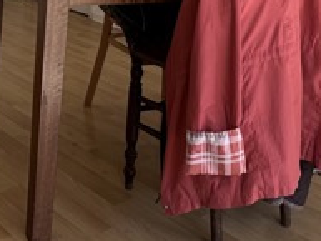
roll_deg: -3.7
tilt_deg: +0.4
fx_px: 538
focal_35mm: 58
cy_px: -93
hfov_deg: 33.0
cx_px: 111
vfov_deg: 22.0
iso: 40
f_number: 2.2
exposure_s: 1/100
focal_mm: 2.22
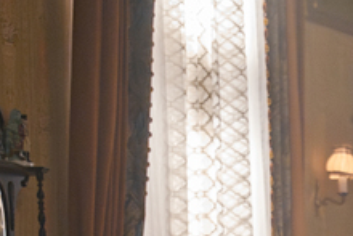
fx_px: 2961
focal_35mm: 302
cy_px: 507
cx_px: 446
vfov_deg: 4.5
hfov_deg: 6.8
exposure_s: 1/250
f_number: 2.8
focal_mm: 66.4
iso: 3200
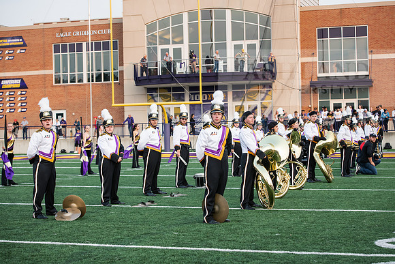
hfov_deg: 28.8
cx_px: 198
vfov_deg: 19.5
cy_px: 132
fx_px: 768
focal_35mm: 70
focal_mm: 70
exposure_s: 1/500
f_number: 5
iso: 640
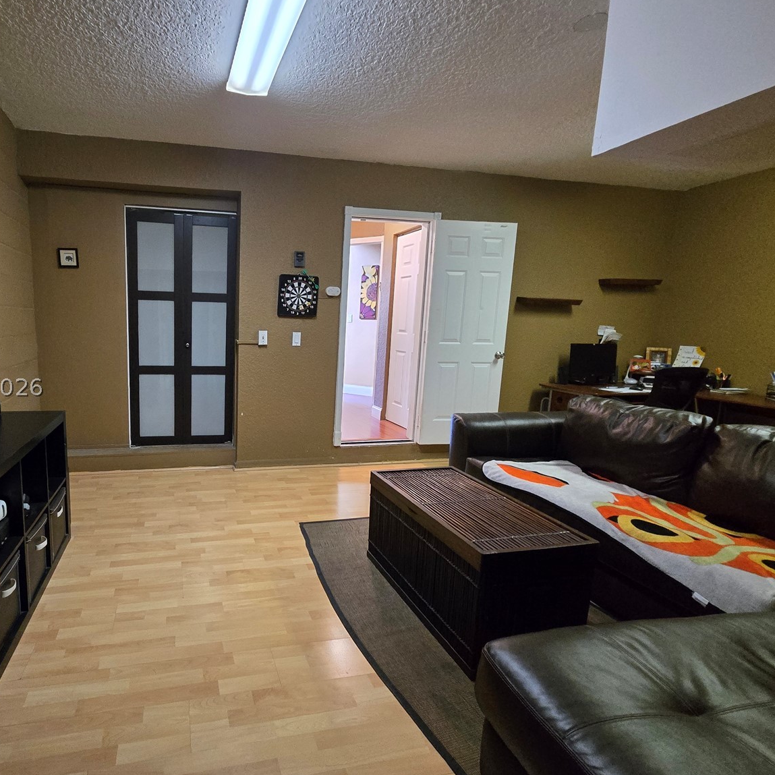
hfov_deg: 84.0
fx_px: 405
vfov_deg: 87.4
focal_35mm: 16
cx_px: 250
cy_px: 387
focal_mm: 2.2
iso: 1000
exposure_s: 1/60
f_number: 2.2
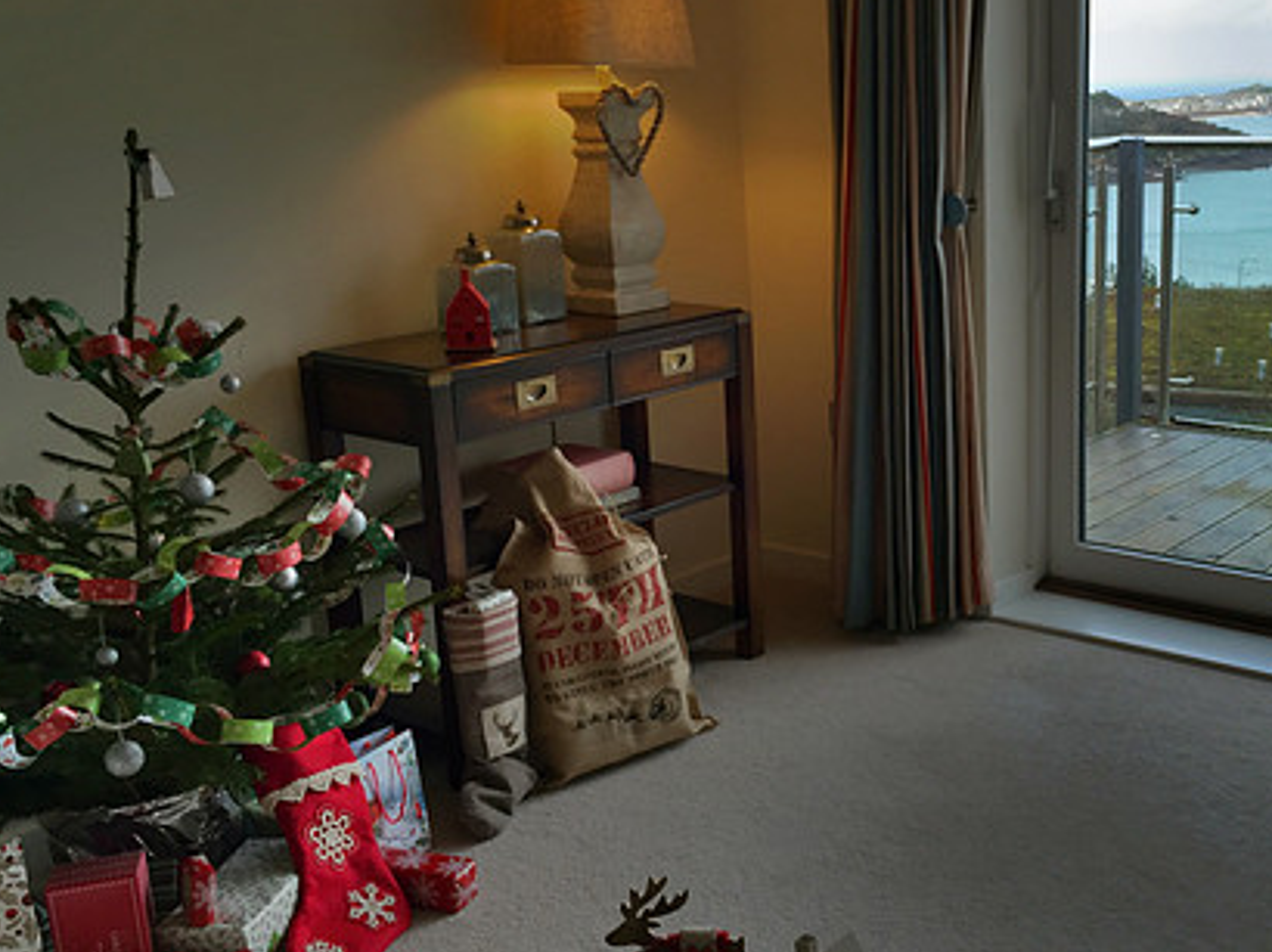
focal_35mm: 41
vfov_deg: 35.1
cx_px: 875
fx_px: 1506
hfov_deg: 44.9
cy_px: 484
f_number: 2.2
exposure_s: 1/670
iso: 32
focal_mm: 4.15
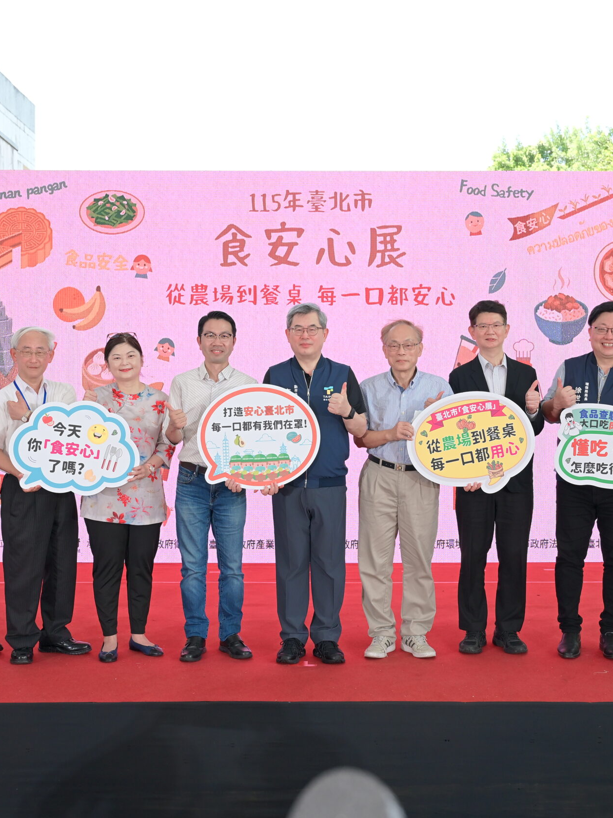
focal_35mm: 48
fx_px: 1127
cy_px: 411
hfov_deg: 30.4
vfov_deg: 39.9
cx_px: 330
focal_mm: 32.5
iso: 400
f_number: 5.6
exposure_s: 1/200
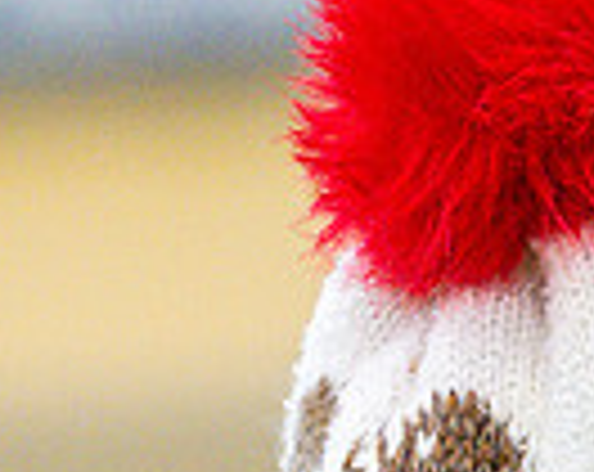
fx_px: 17068
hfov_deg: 2.0
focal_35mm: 973
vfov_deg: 1.6
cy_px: 791
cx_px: 941
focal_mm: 135
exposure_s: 1/2000
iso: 2000
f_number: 2.8
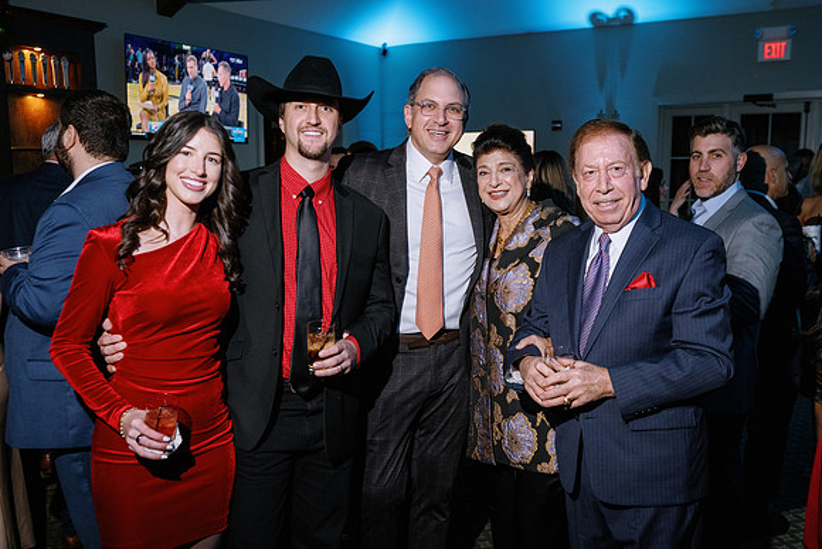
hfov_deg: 54.4
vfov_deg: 37.9
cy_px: 274
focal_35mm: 35
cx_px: 411
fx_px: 799
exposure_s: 1/100
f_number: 4
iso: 800
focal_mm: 35
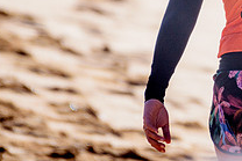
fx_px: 12195
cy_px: -114
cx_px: 310
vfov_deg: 0.8
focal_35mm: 1813
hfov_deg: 1.1
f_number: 5.6
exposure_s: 1/2000
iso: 200
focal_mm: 500
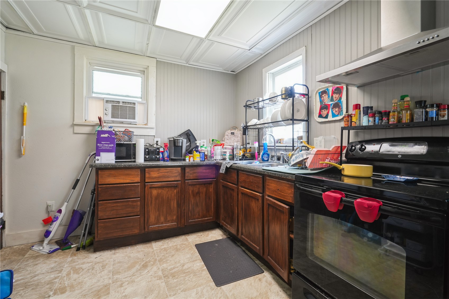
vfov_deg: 73.7
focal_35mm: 16
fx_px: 200
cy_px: 150
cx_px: 224
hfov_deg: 96.7
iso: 400
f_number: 10
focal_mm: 16
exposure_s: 1/6
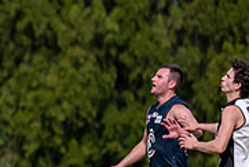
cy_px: 81
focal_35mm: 1390
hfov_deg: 1.5
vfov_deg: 1.0
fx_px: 9622
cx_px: -154
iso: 800
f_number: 6.3
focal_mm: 400
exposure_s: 1/3200
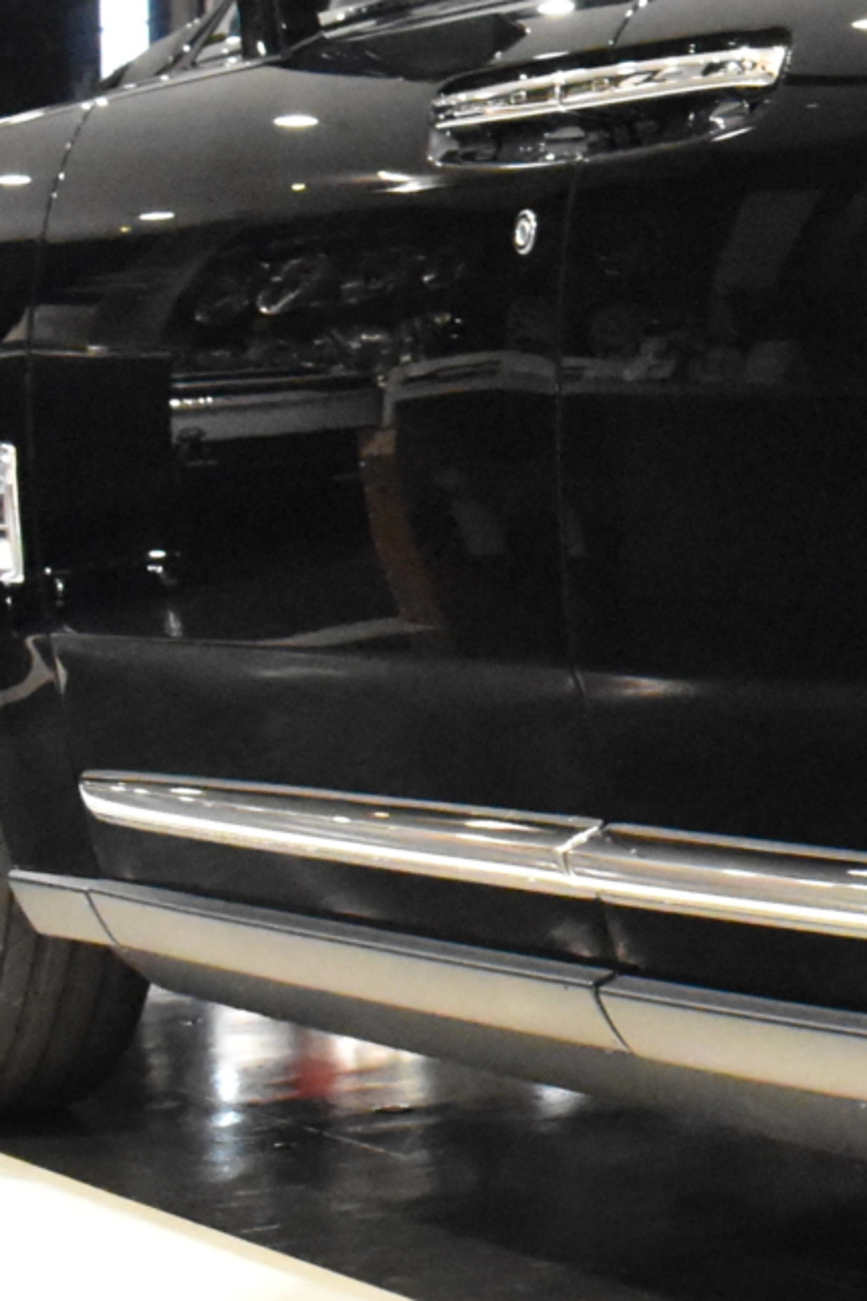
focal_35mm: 131
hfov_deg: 9.3
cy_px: 223
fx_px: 4732
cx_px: 2115
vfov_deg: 15.5
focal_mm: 22
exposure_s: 1/30
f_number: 8
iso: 6400
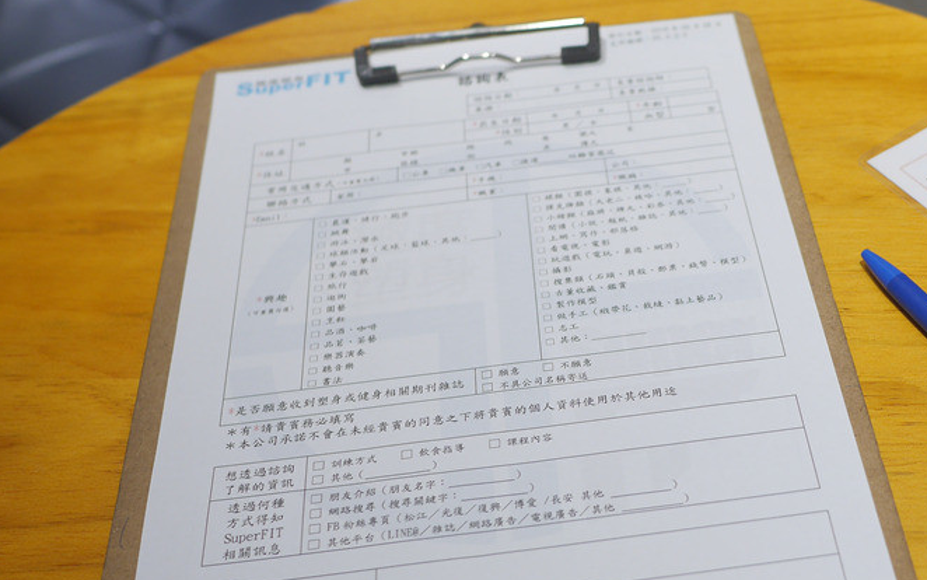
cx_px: 639
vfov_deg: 26.7
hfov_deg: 41.1
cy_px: 384
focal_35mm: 48
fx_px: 1213
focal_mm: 15
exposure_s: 1/60
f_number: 2.2
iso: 250
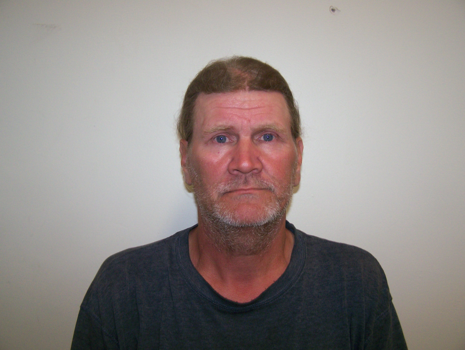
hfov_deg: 48.9
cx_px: 232
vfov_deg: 37.8
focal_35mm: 38
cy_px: 175
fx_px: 511
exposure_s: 1/60
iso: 160
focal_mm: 6.3
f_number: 2.8
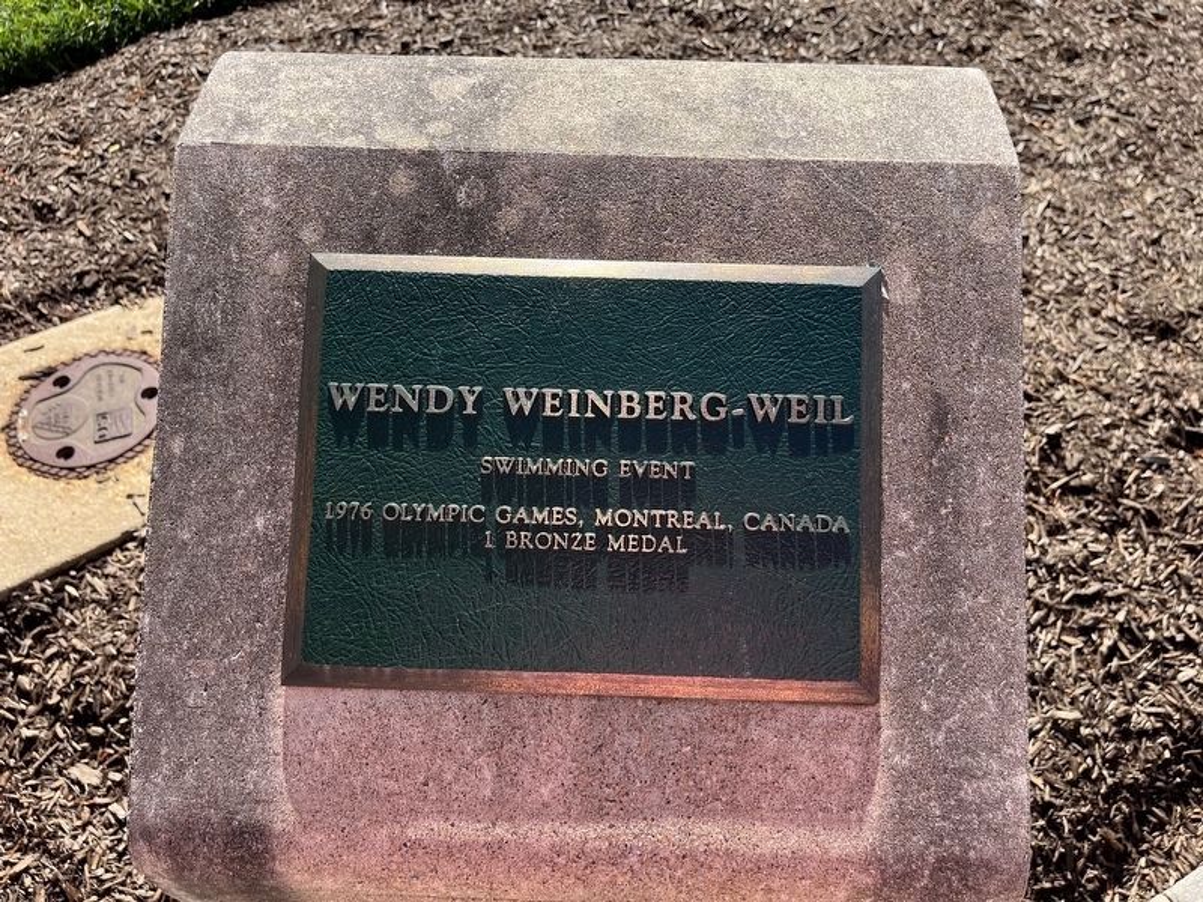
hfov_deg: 67.3
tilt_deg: -56.0
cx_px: 602
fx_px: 904
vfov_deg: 53.1
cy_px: 451
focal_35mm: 26
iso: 50
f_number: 1.6
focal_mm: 5.1
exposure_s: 1/975
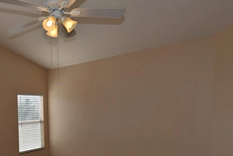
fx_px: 214
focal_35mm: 33
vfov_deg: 38.6
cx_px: 38
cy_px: 123
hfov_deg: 52.4
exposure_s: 1/200
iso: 100
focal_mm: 16
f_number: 9
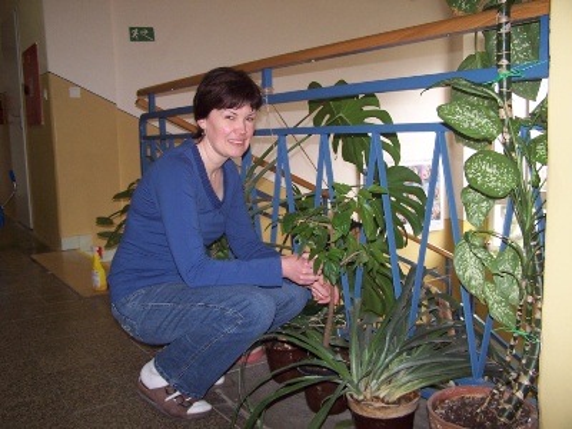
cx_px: 286
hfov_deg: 49.0
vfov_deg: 37.7
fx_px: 628
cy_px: 214
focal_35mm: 38
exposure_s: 1/60
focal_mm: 6.3
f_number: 2.8
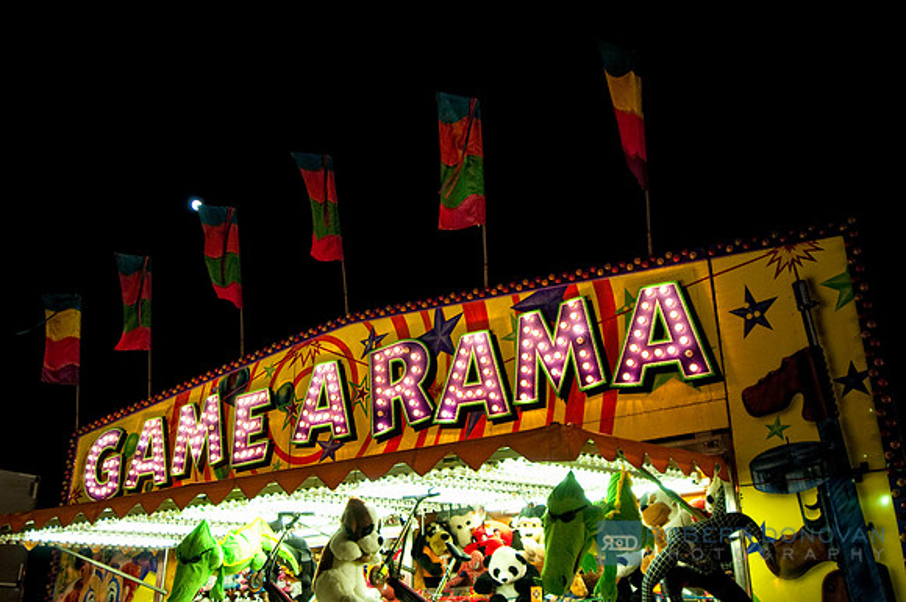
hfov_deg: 53.2
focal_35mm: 36
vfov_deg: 36.8
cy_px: 301
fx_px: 905
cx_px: 453
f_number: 4
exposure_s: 1/25
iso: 400
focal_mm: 24
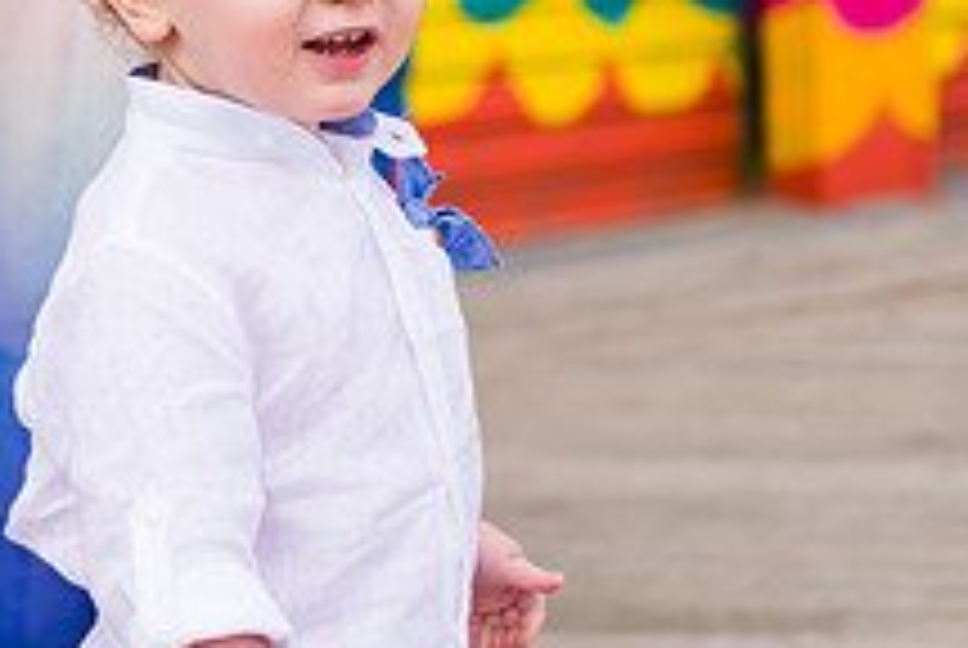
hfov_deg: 14.6
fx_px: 3770
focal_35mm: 140
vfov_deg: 9.8
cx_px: 284
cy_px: 52
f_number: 3.2
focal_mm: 52
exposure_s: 1/3200
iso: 200
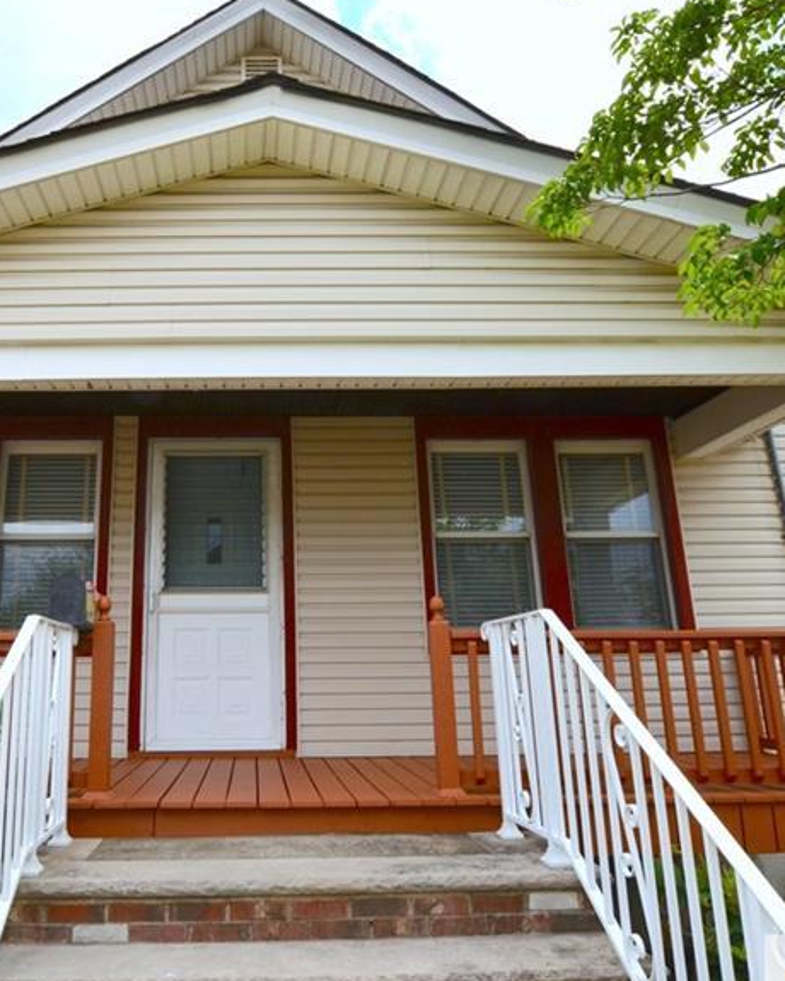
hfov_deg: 55.2
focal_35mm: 25
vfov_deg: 68.1
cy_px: 475
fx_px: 726
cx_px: 239
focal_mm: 10
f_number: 11
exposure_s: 1/400
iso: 200
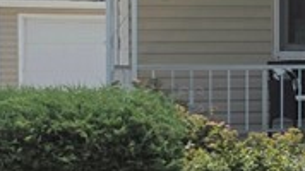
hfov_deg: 11.3
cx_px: 819
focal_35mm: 144
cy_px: 70
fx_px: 1164
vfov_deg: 8.4
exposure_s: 1/2500
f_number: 1.8
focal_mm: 5.4
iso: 25
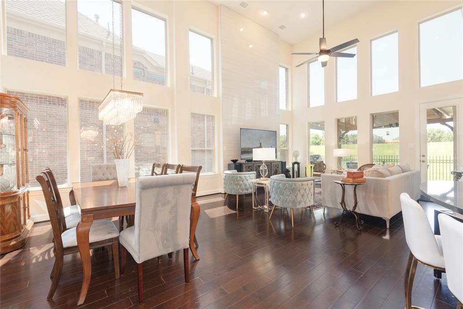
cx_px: 232
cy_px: 154
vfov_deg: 73.8
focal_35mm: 16
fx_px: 206
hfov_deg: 96.7
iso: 100
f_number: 7.1
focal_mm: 16
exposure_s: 1/2.5
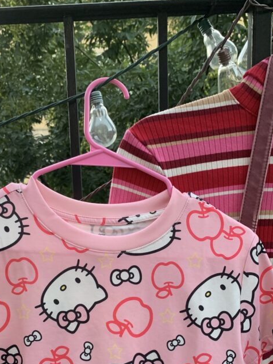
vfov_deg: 43.4
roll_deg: +2.2
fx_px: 442
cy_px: 274
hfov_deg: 34.2
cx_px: 103
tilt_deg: -11.2
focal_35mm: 42
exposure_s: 1/60
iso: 125
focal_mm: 4.25
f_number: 1.8
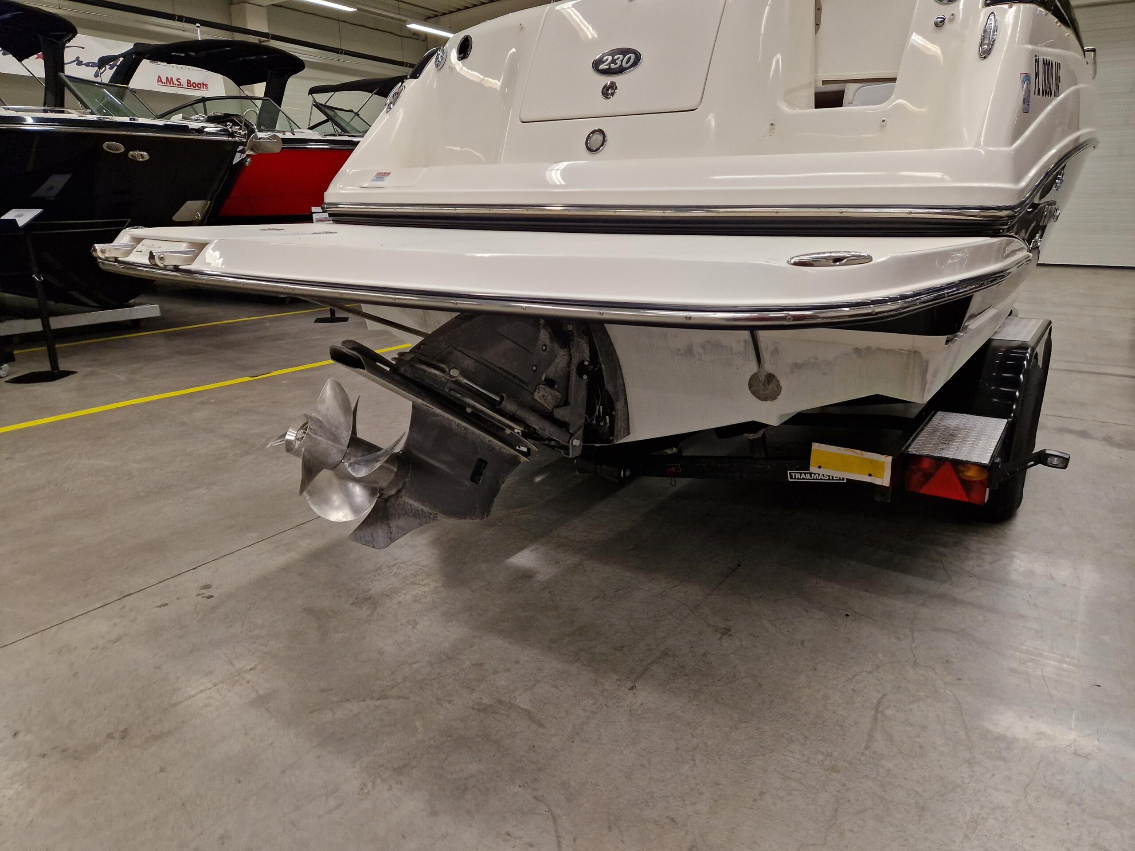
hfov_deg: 73.9
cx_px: 568
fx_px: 754
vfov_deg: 58.9
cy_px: 426
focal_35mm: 23
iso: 200
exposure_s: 1/180
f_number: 1.8
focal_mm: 5.4
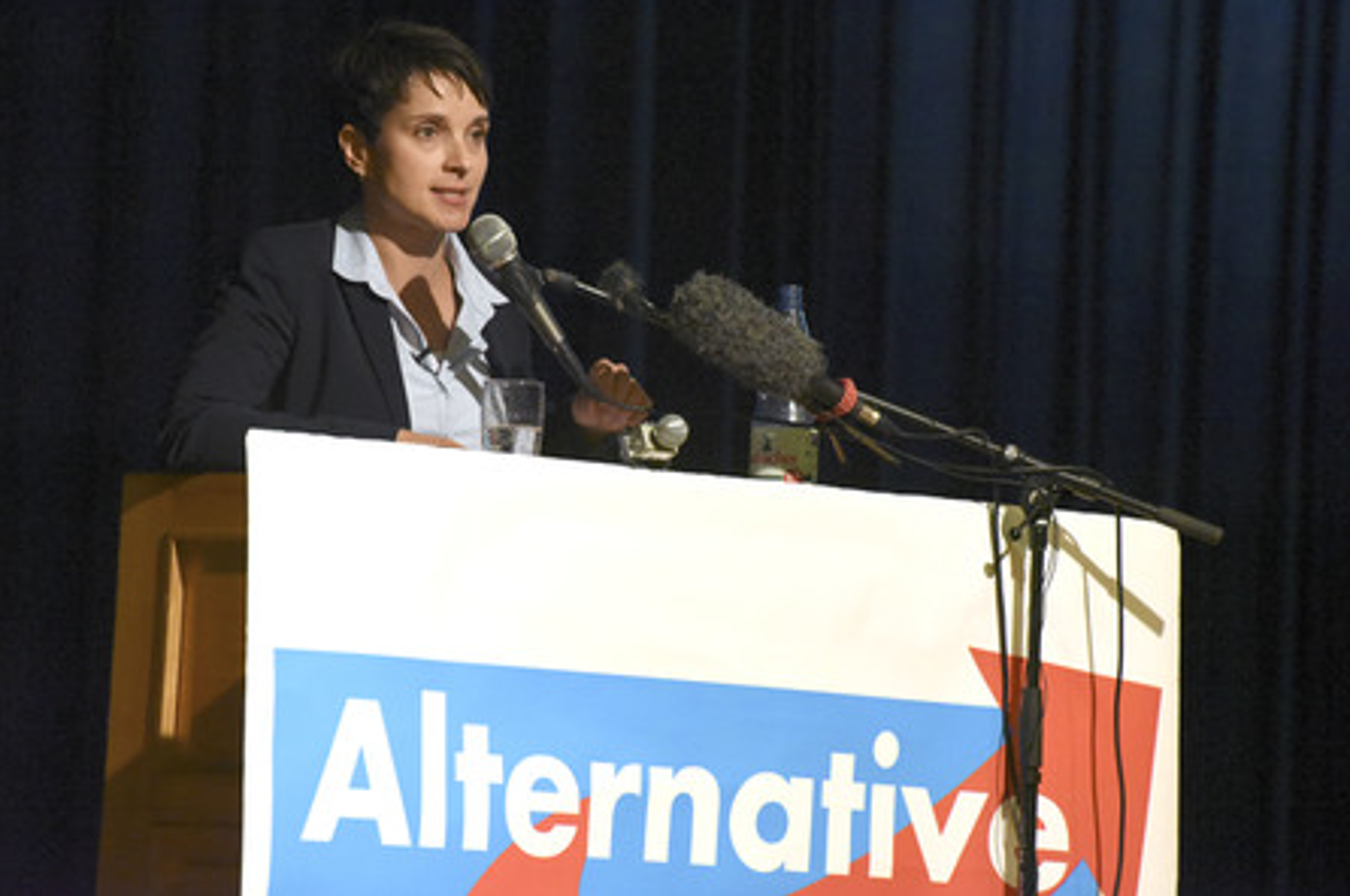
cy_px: 445
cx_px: 677
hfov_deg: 8.2
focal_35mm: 253
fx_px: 9474
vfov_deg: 5.4
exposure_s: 1/400
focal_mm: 250
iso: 12800
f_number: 7.1
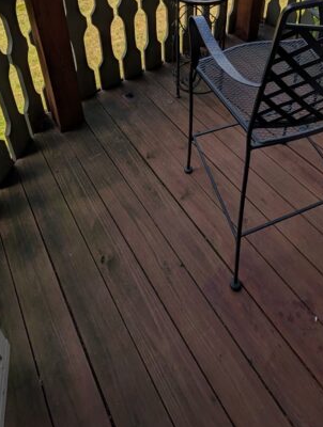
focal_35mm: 24
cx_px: 194
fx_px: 297
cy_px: 13
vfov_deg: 56.9
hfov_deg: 56.6
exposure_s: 1/3247
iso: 46
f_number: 1.7
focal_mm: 2.02
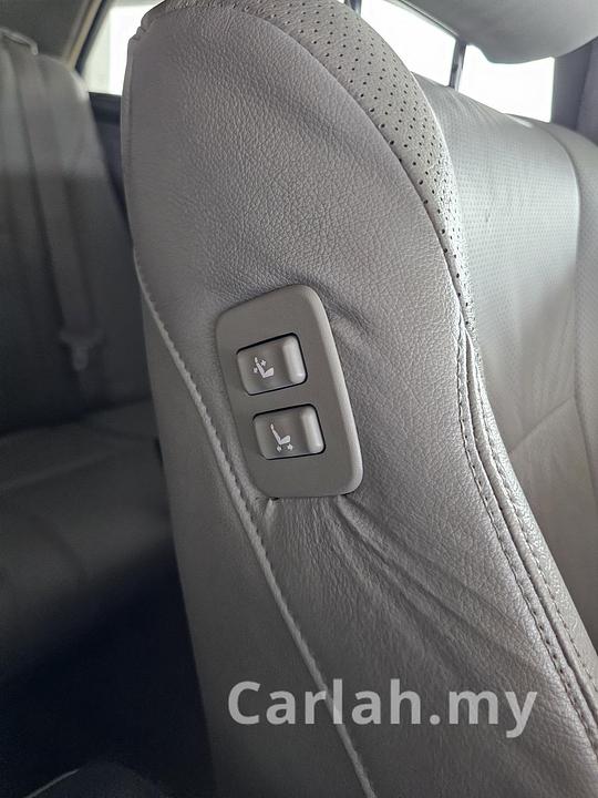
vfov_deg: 73.9
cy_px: 399
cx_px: 299
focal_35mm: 23
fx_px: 530
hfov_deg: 58.9
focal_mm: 6.3
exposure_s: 1/100
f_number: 1.7
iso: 1000
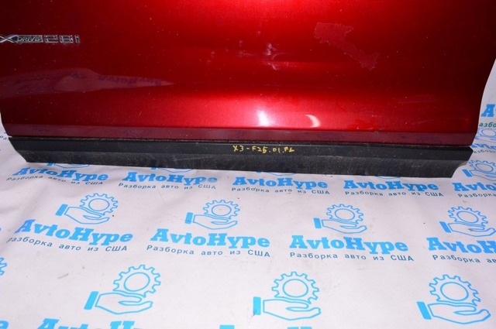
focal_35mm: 30
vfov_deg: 43.5
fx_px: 413
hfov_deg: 62.0
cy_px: 164
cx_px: 248
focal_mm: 20
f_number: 8
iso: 1600
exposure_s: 1/200
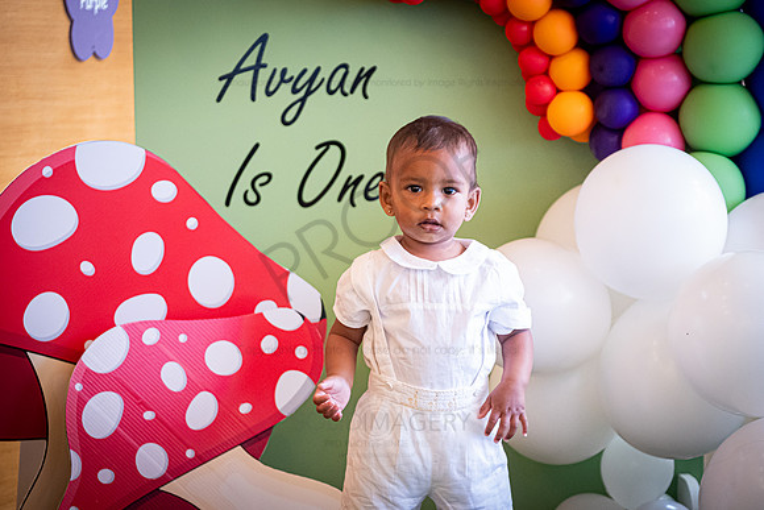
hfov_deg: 15.1
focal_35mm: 136
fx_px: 2887
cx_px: 382
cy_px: 255
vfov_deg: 10.1
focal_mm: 90.6
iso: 4000
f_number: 2.8
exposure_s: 1/60
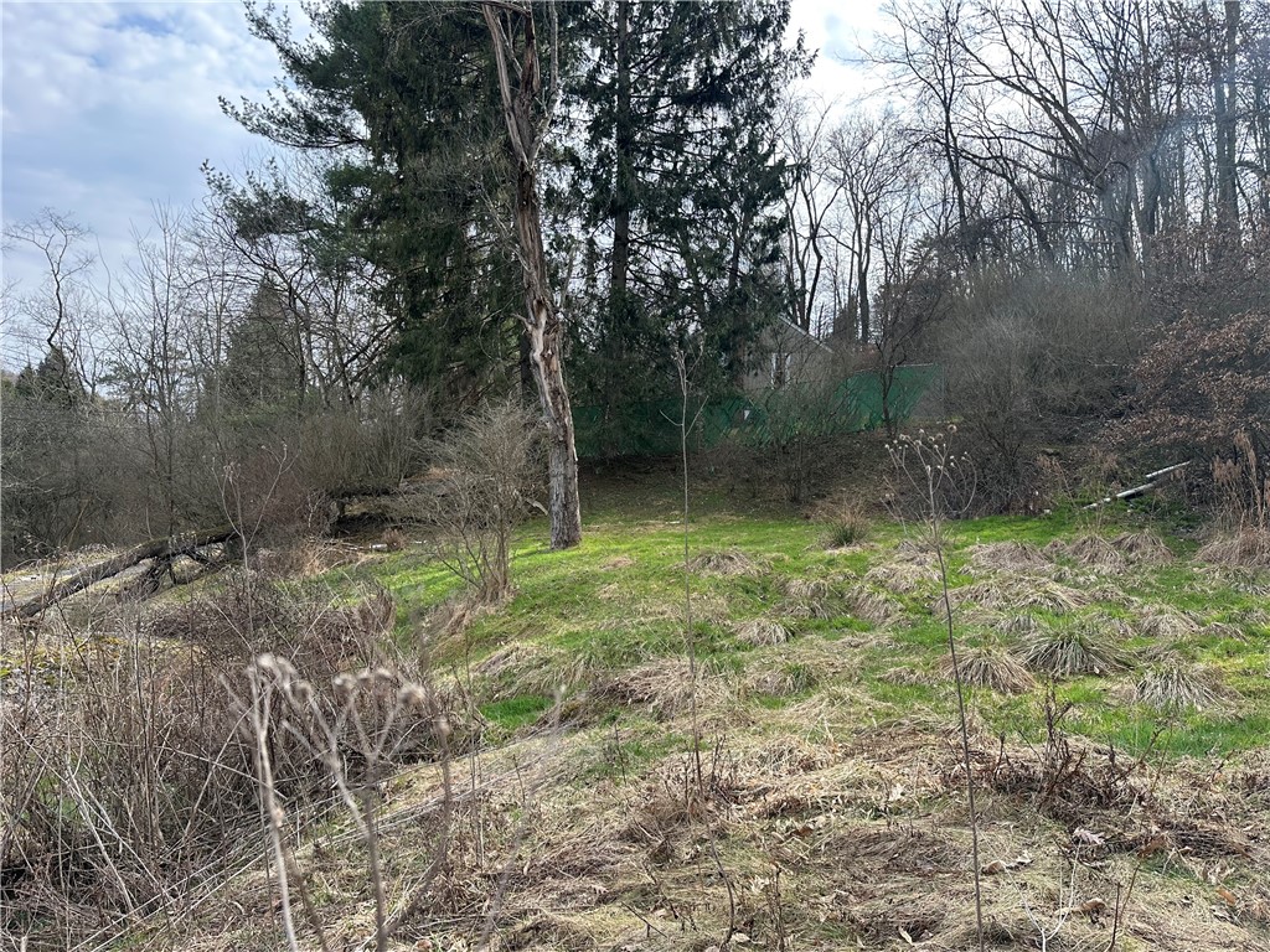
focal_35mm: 24
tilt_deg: +0.9
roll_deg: -2.4
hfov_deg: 71.6
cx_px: 635
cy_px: 476
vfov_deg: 56.8
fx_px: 881
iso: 80
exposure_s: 1/1183
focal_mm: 6.86
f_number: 1.78
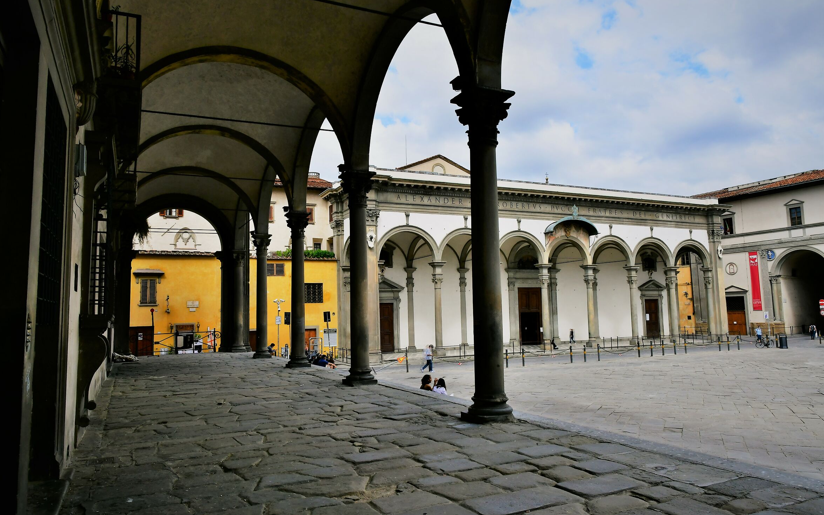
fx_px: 561
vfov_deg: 49.3
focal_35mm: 25
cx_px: 404
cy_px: 250
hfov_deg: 72.5
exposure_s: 1/1000
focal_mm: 16
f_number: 11
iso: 400
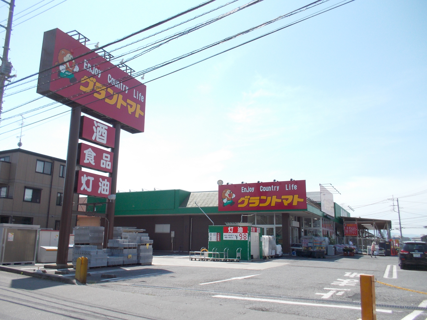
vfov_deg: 48.2
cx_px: 214
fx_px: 358
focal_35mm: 29
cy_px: 160
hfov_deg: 61.7
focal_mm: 4.1
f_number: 3.3
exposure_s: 1/640
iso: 80
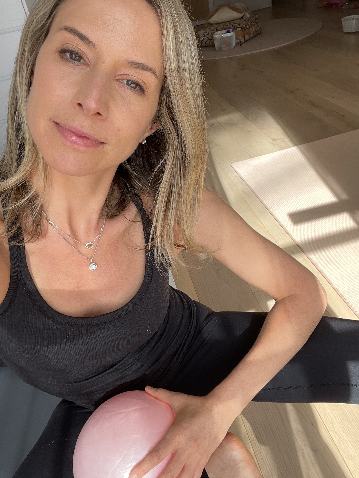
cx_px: 180
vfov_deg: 60.0
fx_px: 415
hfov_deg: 46.8
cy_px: 239
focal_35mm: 30
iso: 32
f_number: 2.2
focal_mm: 2.71
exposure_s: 1/104
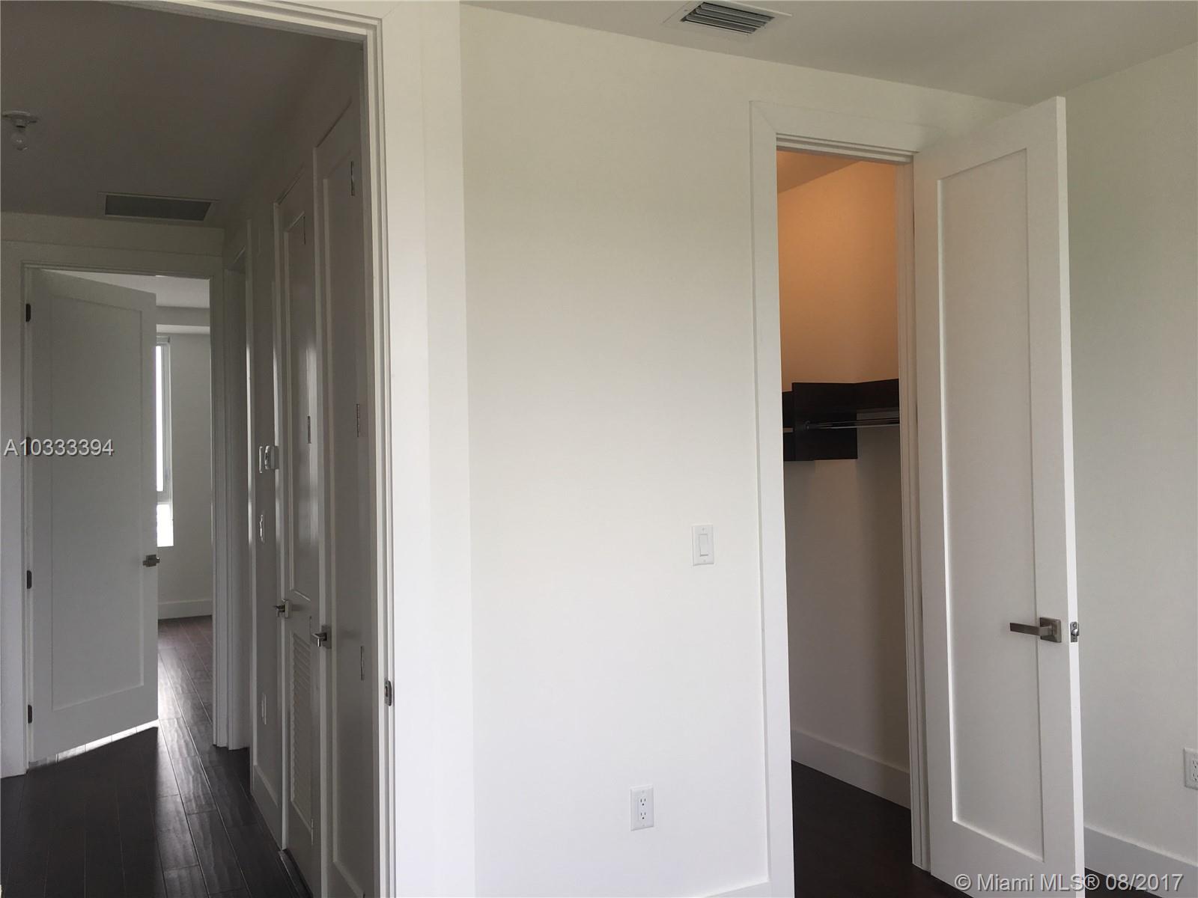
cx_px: 599
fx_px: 1004
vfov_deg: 48.2
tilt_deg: +0.4
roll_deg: +1.4
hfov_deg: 61.7
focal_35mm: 29
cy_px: 449
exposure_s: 1/33
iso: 25
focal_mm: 4.15
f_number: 2.2
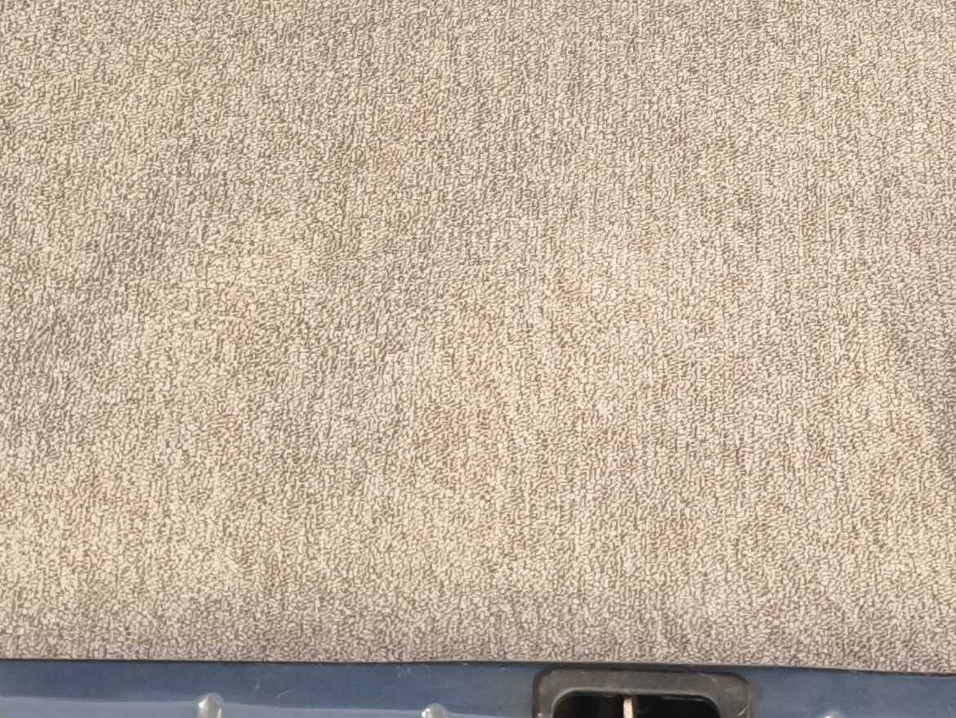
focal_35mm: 84
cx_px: 686
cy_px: 147
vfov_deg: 17.4
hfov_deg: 23.1
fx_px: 2320
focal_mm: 6.92
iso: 640
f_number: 1.9
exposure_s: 1/25
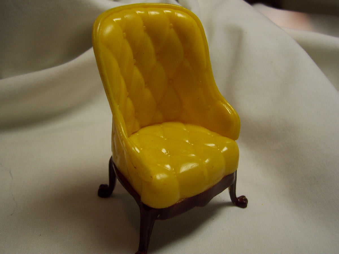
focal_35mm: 37
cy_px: 127
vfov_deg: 38.7
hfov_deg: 50.1
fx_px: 362
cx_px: 170
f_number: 2.8
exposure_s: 1/125
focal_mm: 5.6
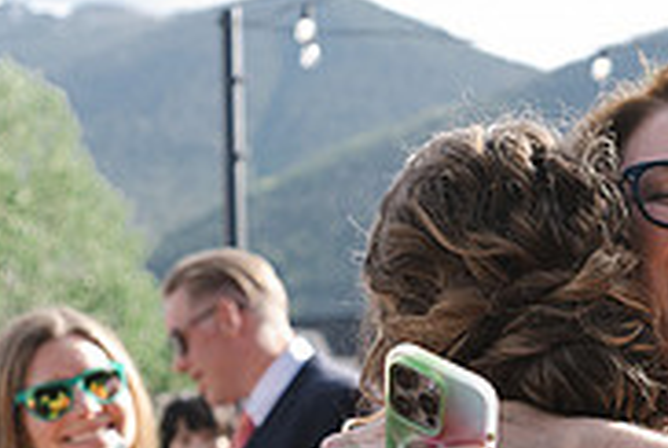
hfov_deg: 22.3
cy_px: 490
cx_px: 602
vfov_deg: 15.0
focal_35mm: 89
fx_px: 1654
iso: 320
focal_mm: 28
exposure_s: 1/1250
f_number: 2.8
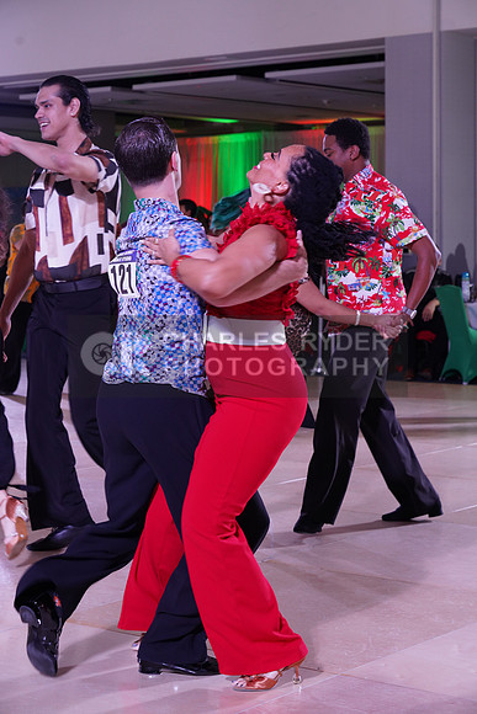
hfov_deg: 18.0
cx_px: 238
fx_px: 1509
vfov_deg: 26.6
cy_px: 357
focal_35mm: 76
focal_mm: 76
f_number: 6.3
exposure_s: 1/160
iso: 1600
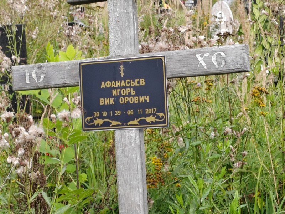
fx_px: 757
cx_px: 142
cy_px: 107
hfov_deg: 21.3
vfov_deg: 16.1
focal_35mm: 92
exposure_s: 1/530
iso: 125
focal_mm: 5.52
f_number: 1.9
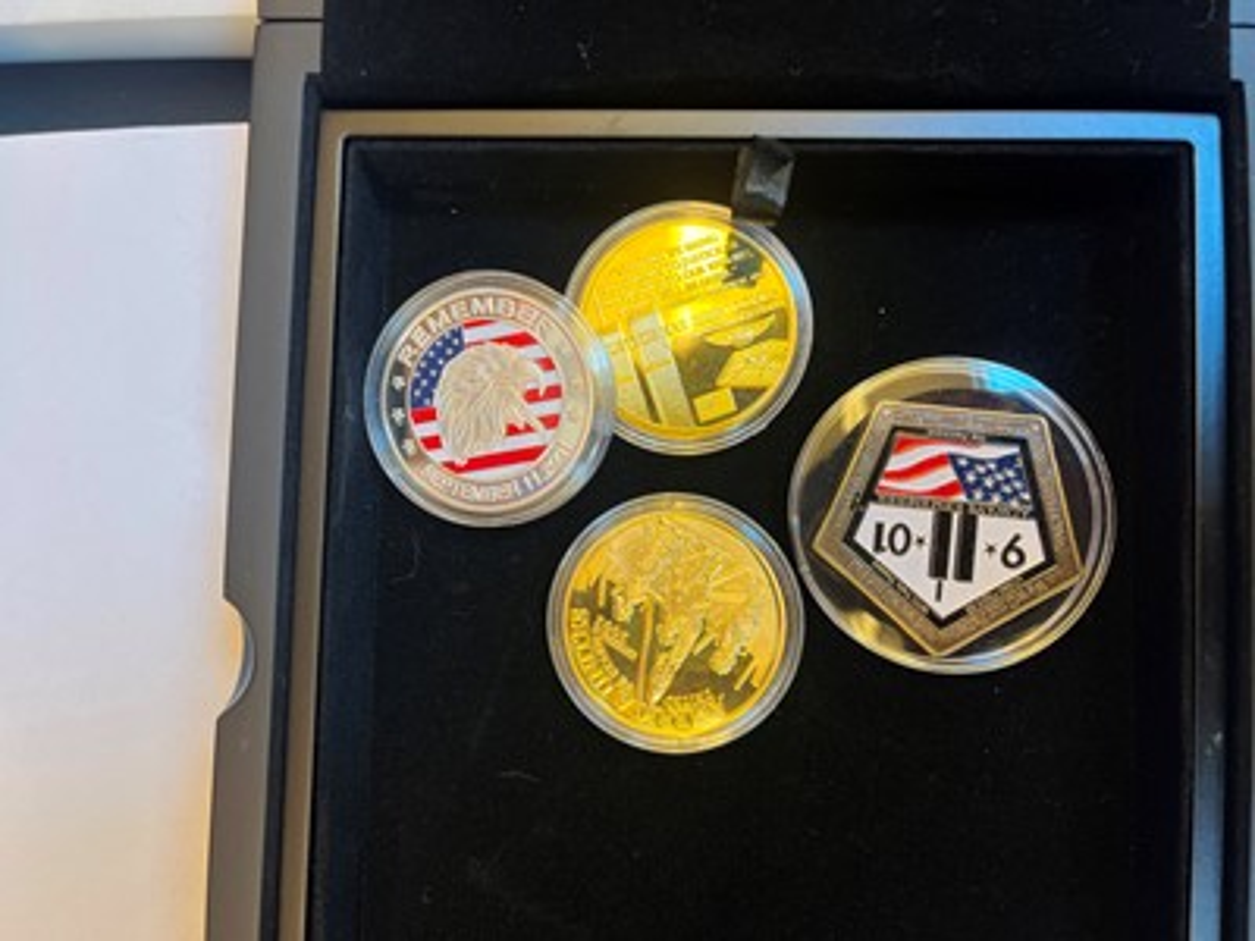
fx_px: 943
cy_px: 470
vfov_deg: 53.1
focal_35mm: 26
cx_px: 628
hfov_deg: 67.3
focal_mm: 5.1
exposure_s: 1/50
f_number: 1.6
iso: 125
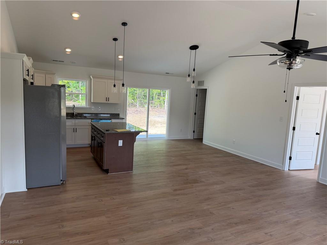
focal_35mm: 24
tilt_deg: -6.0
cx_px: 164
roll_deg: -2.5
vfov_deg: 56.8
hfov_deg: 71.6
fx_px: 227
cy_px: 122
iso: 80
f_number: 1.78
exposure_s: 1/281
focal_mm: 6.76
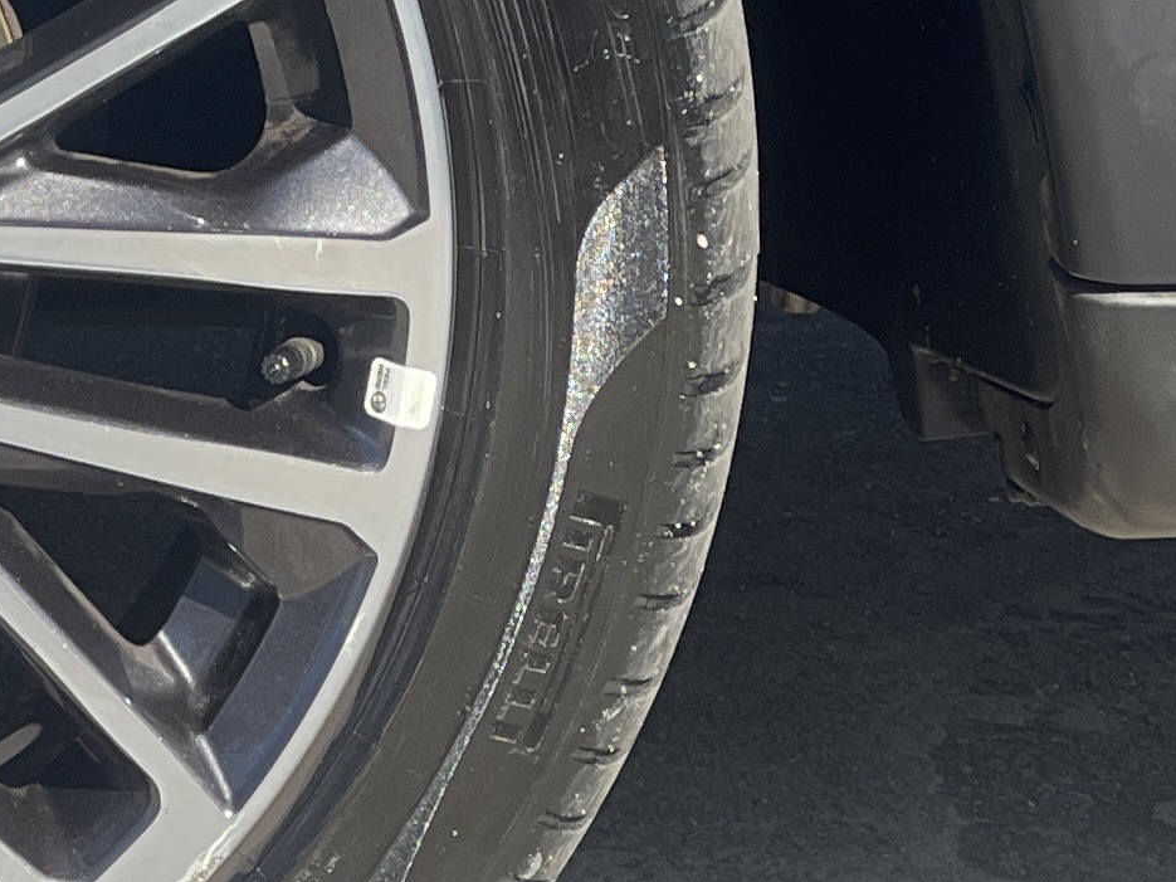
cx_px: -430
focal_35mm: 276
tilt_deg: -10.6
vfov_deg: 5.4
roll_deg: -1.5
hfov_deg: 7.1
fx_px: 9375
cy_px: -193
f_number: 2.2
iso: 32
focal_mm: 7.5
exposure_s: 1/518
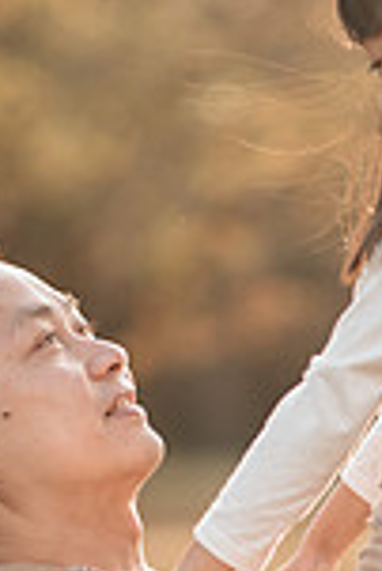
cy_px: 537
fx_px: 4017
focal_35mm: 253
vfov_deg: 8.1
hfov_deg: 5.4
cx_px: 269
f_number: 1.8
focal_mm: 85
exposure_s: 1/400
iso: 80
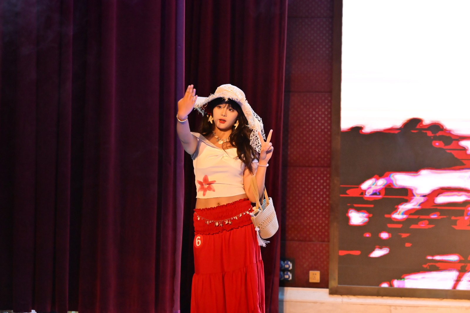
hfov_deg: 11.7
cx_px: 235
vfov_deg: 7.8
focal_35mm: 175
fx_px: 2284
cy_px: 156
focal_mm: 175
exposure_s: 1/250
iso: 6400
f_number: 8
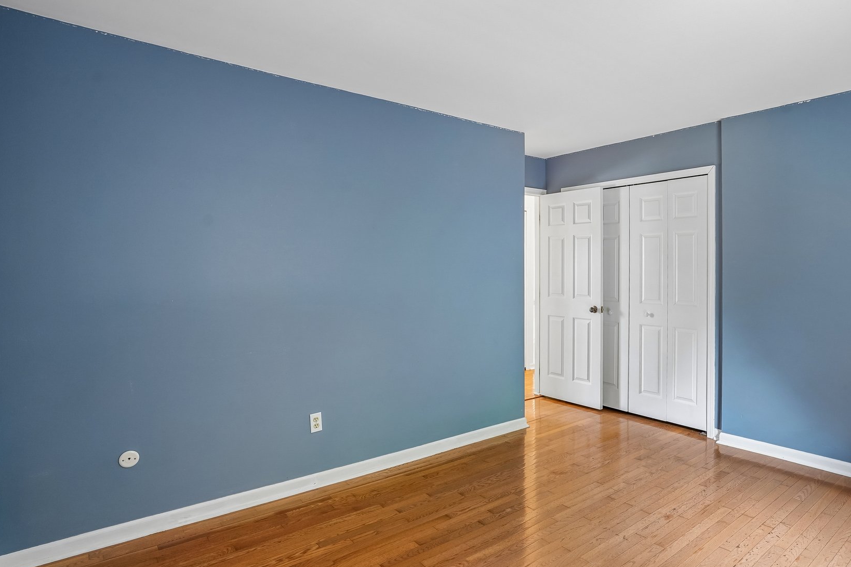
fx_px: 473
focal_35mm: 20
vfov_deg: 61.9
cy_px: 277
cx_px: 502
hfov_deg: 83.2
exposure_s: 1/4
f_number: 8
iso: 400
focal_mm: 16
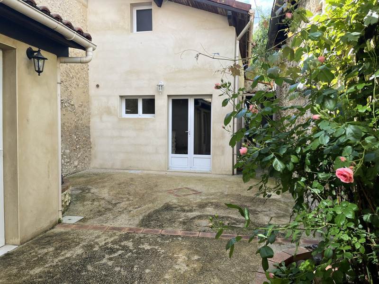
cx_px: 190
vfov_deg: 53.1
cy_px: 142
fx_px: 285
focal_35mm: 26
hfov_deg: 67.3
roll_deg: -0.3
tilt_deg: -2.1
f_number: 1.6
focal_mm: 5.1
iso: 50
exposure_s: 1/504
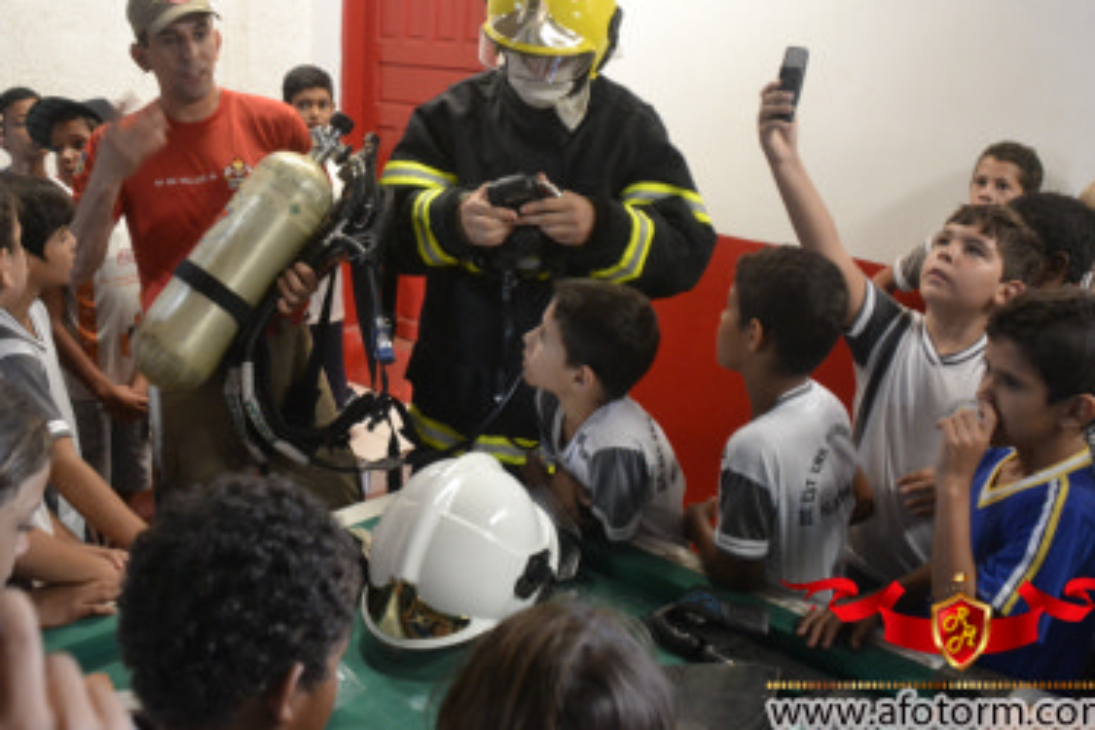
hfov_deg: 48.3
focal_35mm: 40
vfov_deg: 33.3
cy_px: 288
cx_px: 461
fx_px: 1217
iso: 2200
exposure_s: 1/60
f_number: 3.5
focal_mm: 20
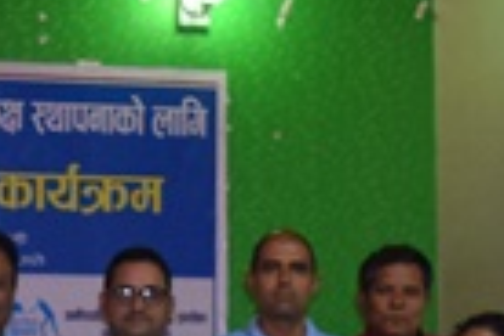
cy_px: 480
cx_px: -197
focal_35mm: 139
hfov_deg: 14.0
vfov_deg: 9.6
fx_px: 1946
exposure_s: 1/60
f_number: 3.5
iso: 3200
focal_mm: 20
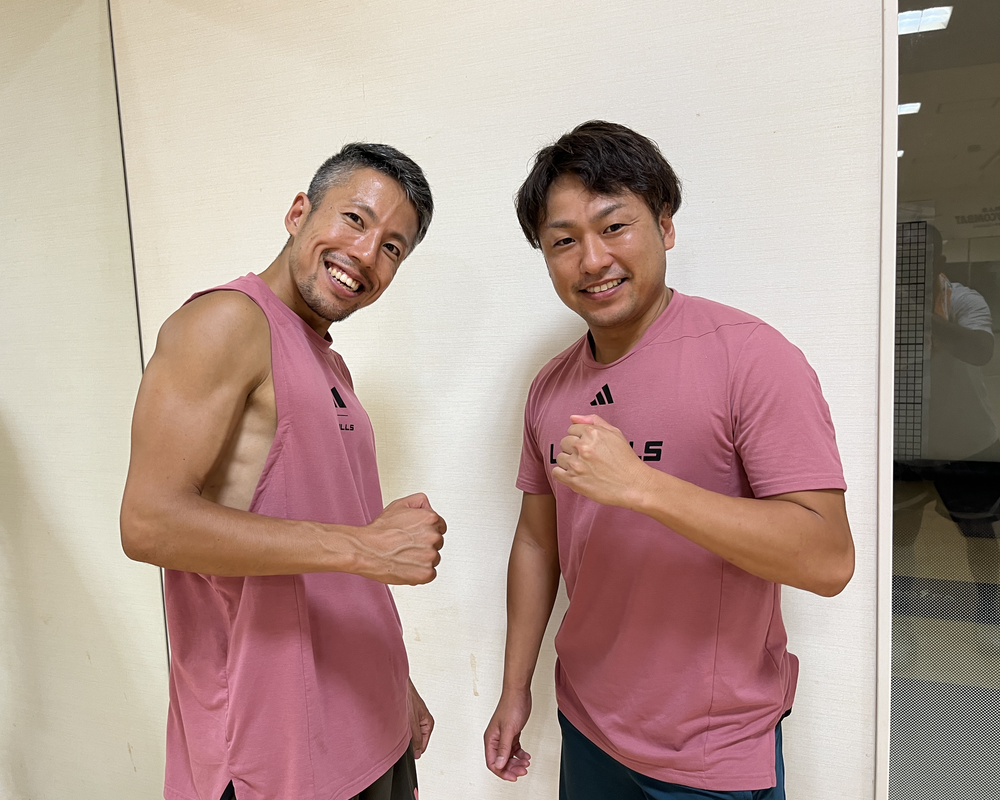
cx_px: 474
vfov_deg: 51.5
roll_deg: +1.9
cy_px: 406
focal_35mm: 28
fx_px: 829
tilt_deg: -8.9
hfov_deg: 62.2
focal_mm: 5.1
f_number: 1.6
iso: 100
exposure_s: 1/60
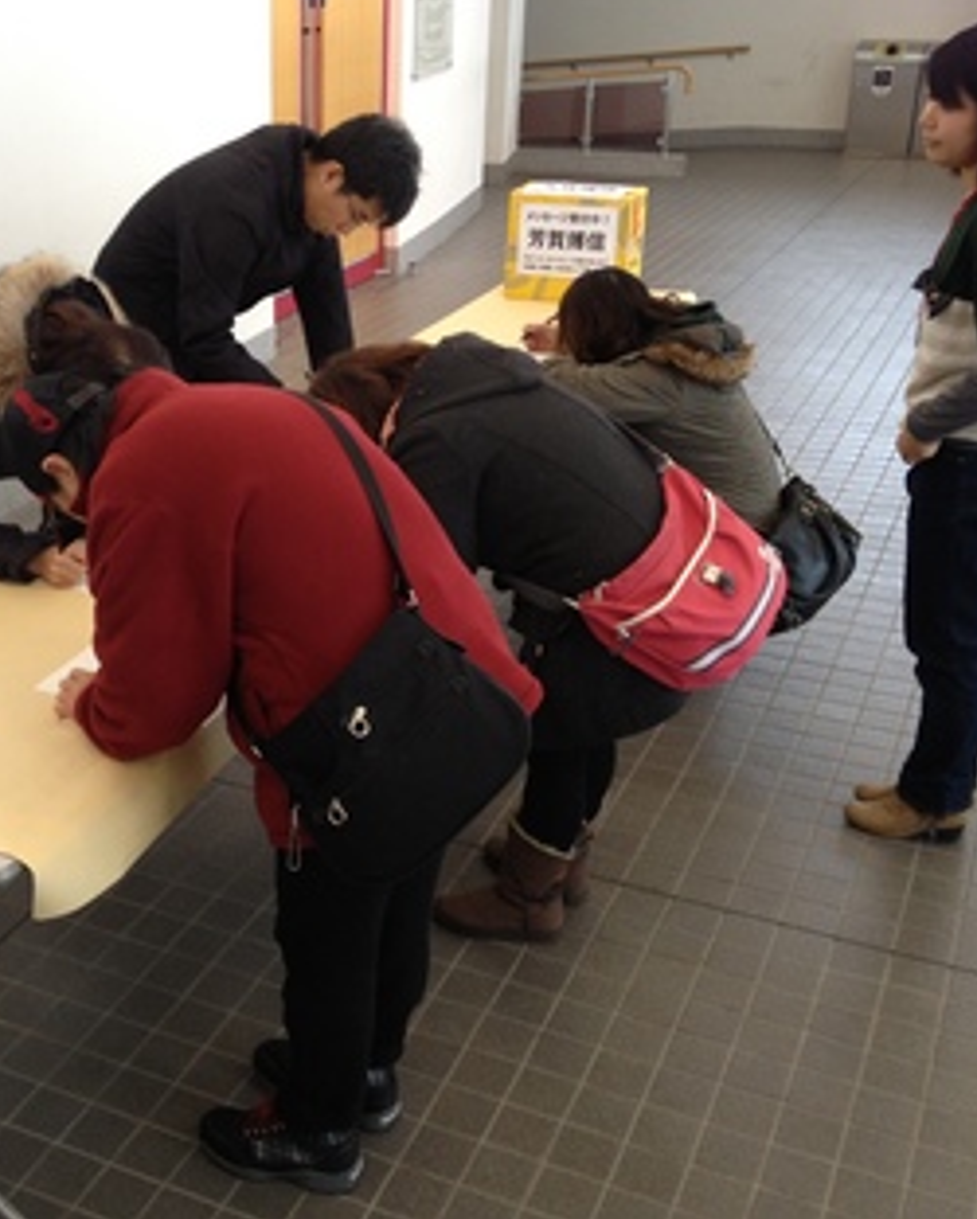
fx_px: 1661
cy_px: 608
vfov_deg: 40.3
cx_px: 266
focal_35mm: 46
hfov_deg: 32.3
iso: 80
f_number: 2.4
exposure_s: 1/20
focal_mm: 4.28
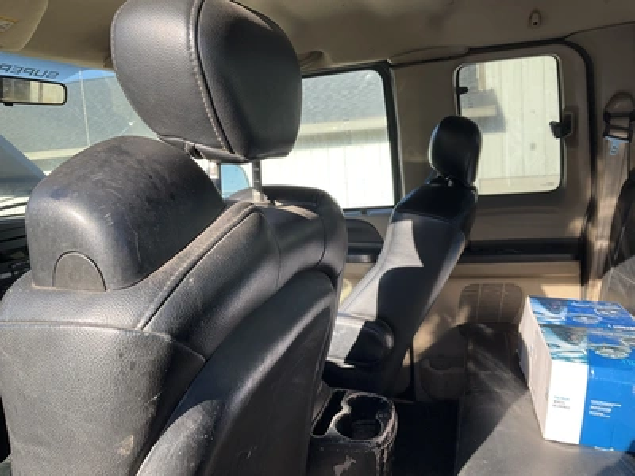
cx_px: 318
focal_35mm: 29
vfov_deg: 48.2
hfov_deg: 61.7
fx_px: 532
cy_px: 238
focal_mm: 3
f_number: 1.8
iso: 25
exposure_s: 1/312
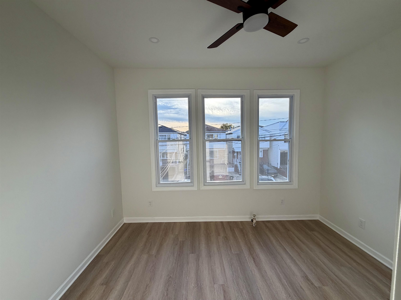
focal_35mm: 14
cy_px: 150
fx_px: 162
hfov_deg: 102.1
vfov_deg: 85.7
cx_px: 200
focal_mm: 2.22
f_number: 2.2
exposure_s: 1/224
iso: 64
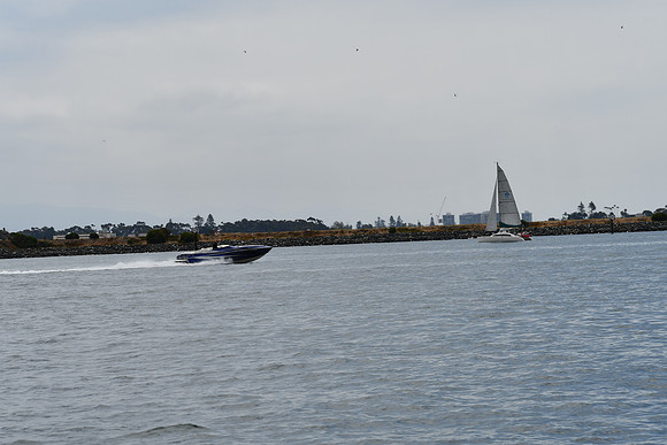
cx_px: 334
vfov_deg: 10.2
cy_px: 222
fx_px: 2502
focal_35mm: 135
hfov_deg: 15.2
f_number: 10
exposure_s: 1/800
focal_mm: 90
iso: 100
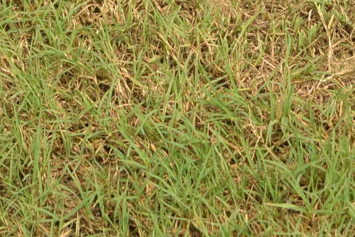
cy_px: -439
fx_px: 5279
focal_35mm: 535
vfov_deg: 2.5
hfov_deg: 3.9
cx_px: 249
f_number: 6.3
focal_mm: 82
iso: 160
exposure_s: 1/400
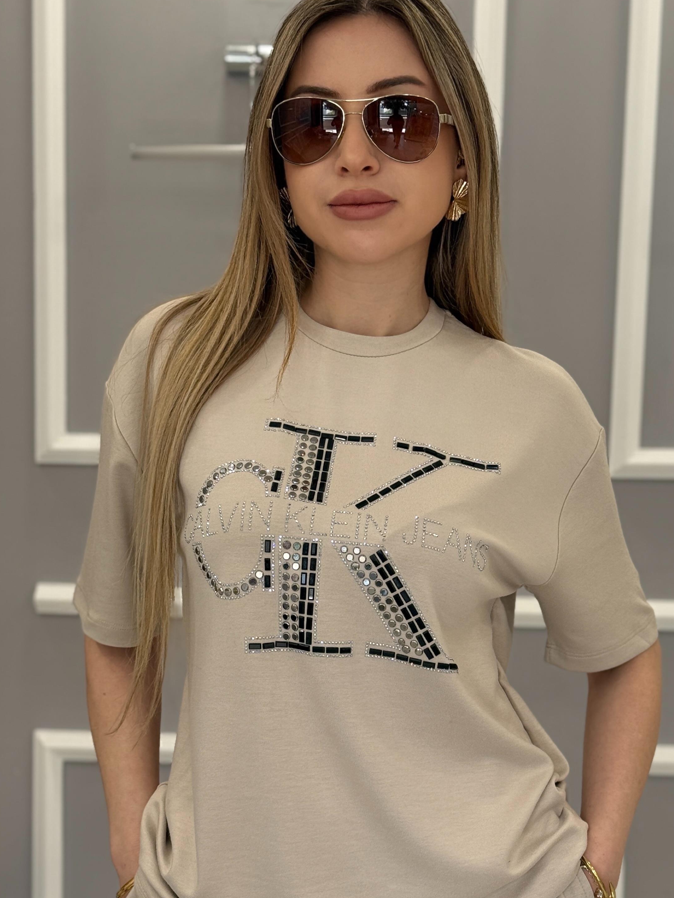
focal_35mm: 67
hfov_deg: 21.9
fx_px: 1740
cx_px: 362
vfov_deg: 28.8
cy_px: 573
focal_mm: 6.76
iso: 50
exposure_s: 1/130
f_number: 1.78
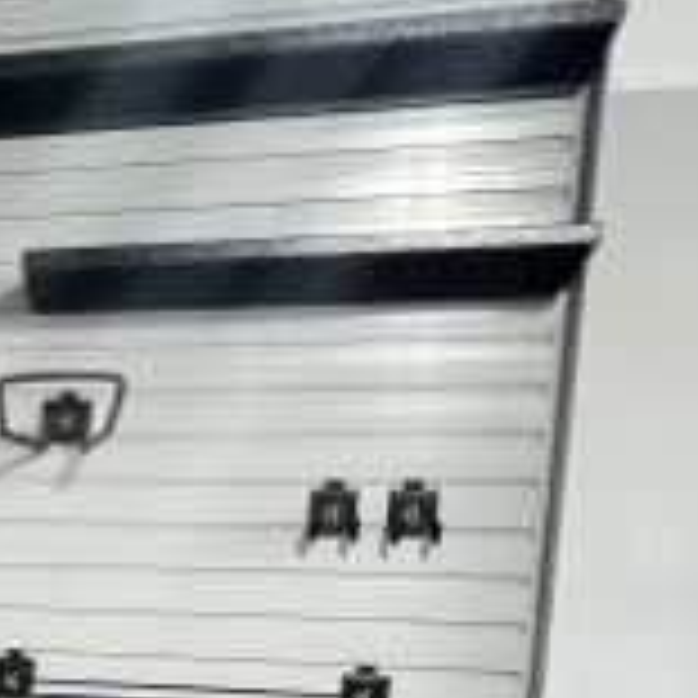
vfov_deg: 22.3
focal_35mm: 74
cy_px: 739
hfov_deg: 16.9
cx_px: -725
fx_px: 1688
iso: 200
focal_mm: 1.6
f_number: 1.8
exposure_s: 1/120
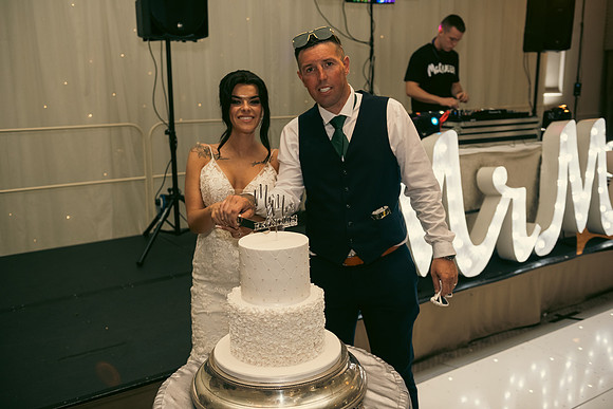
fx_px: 596
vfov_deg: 37.9
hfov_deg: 54.4
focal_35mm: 35
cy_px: 204
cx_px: 306
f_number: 3.5
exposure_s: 1/160
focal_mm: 35
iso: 800
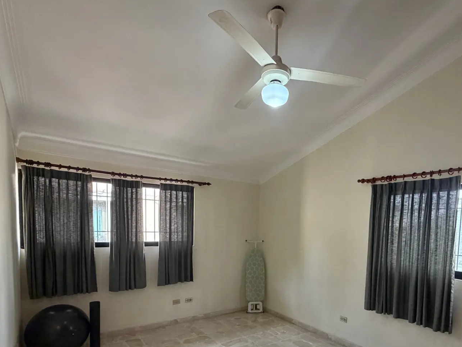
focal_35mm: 21
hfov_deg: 78.1
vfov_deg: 60.9
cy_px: 247
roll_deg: -1.7
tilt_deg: -3.7
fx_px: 280
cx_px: 276
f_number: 2.2
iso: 400
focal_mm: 2.22
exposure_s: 1/60
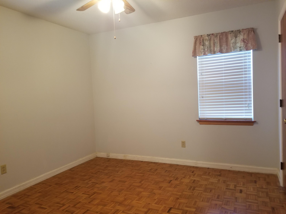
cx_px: 143
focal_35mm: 26
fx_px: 215
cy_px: 107
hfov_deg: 67.3
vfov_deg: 53.1
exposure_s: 1/24
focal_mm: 4.3
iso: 250
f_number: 1.7
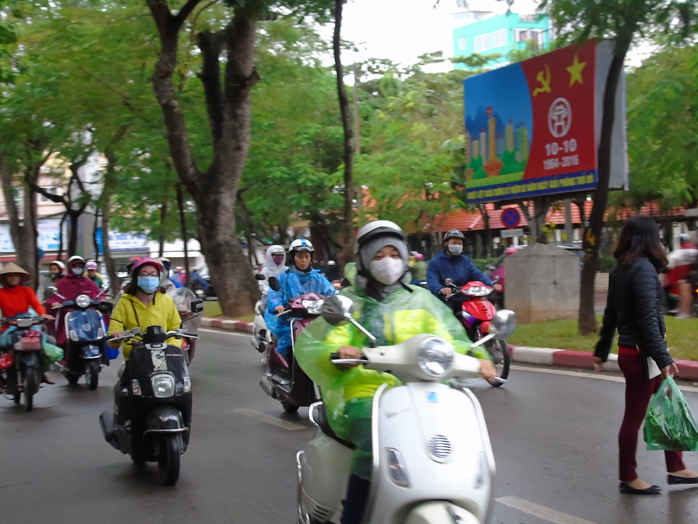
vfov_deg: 20.7
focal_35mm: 71
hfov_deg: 27.4
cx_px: 349
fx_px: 1432
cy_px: 262
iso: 400
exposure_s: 1/60
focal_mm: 13
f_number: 4.7
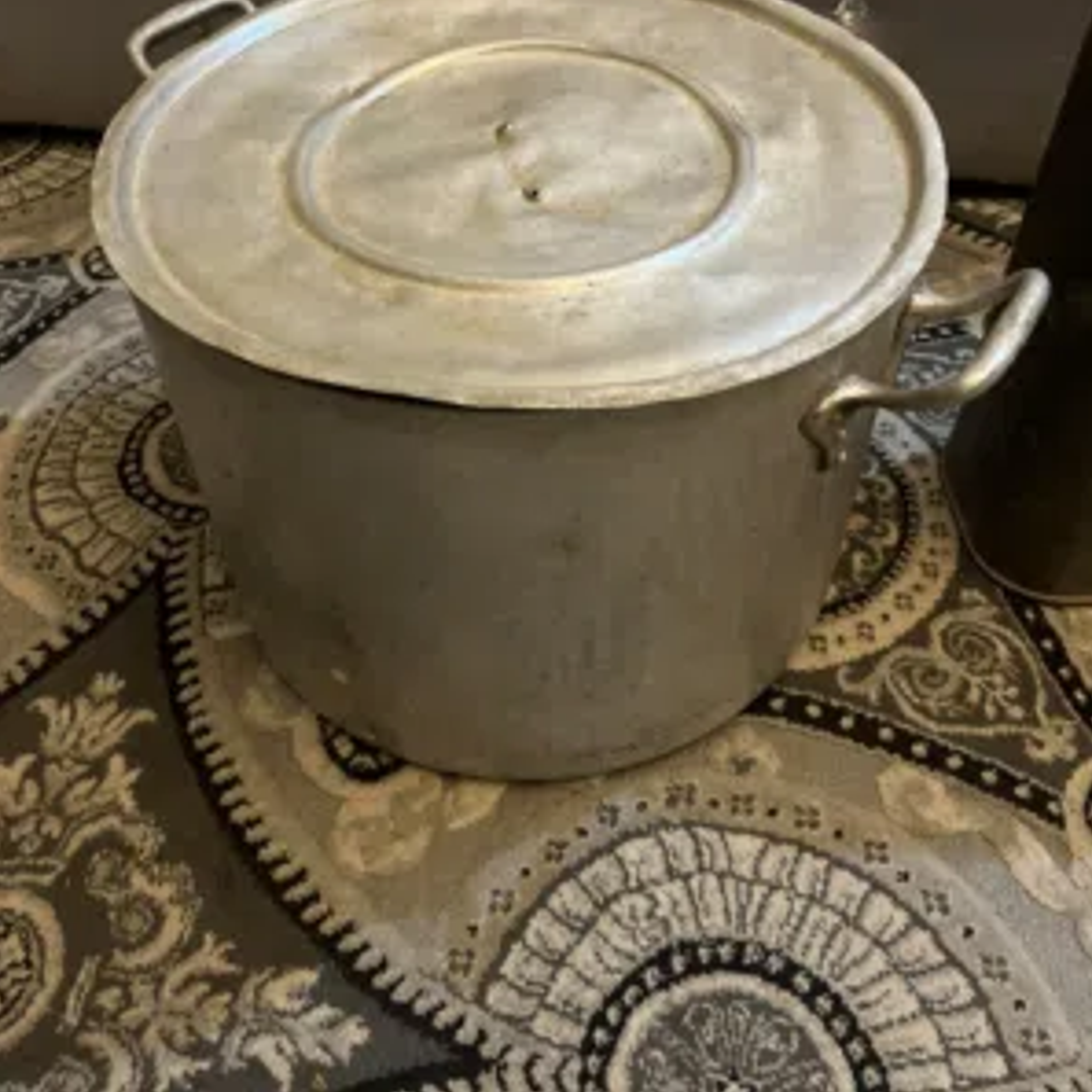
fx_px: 1106
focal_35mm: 31
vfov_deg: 51.5
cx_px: 544
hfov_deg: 52.5
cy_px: 360
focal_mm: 5.1
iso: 640
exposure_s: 1/33
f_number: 1.6
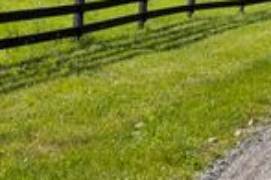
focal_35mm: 102
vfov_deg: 12.7
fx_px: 768
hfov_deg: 19.7
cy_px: -89
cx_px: 236
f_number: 7.1
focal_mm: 30
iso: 400
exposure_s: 1/1000
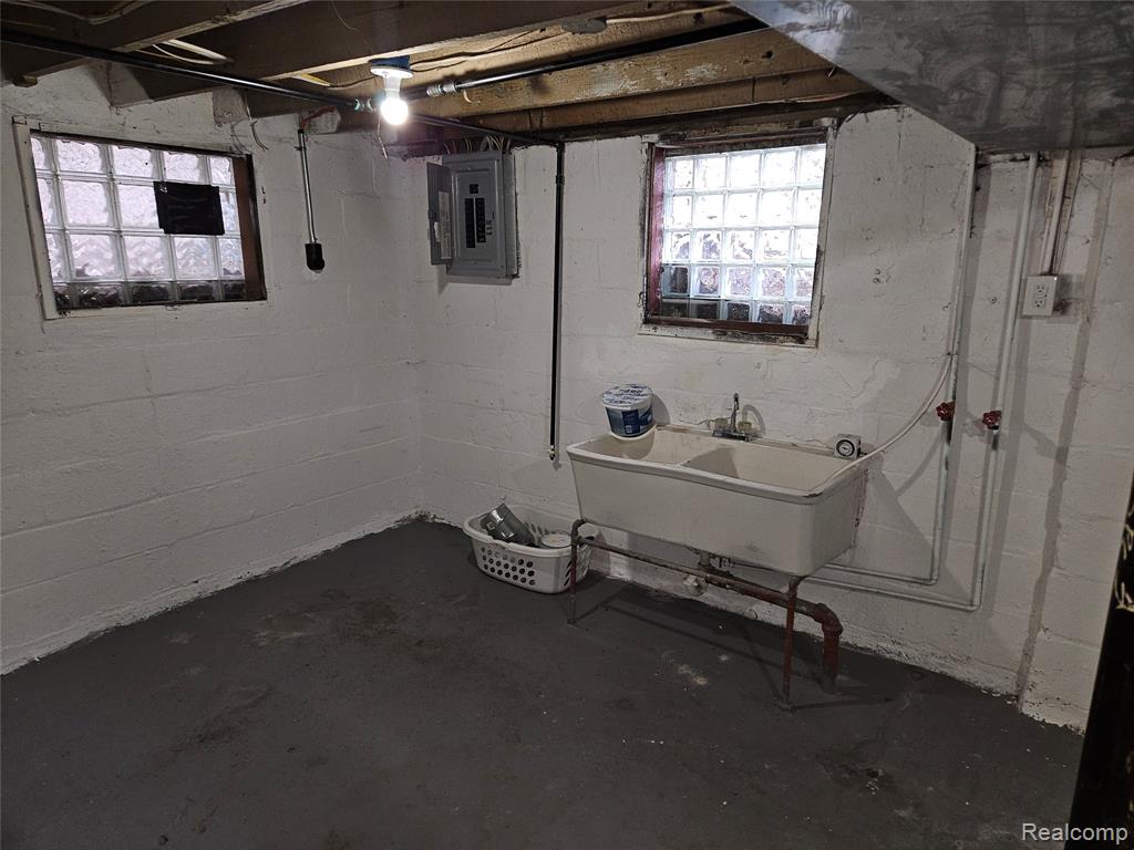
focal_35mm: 23
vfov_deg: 58.9
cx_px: 567
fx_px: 753
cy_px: 425
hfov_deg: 73.9
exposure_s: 1/24
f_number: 1.8
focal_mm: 5.4
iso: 100
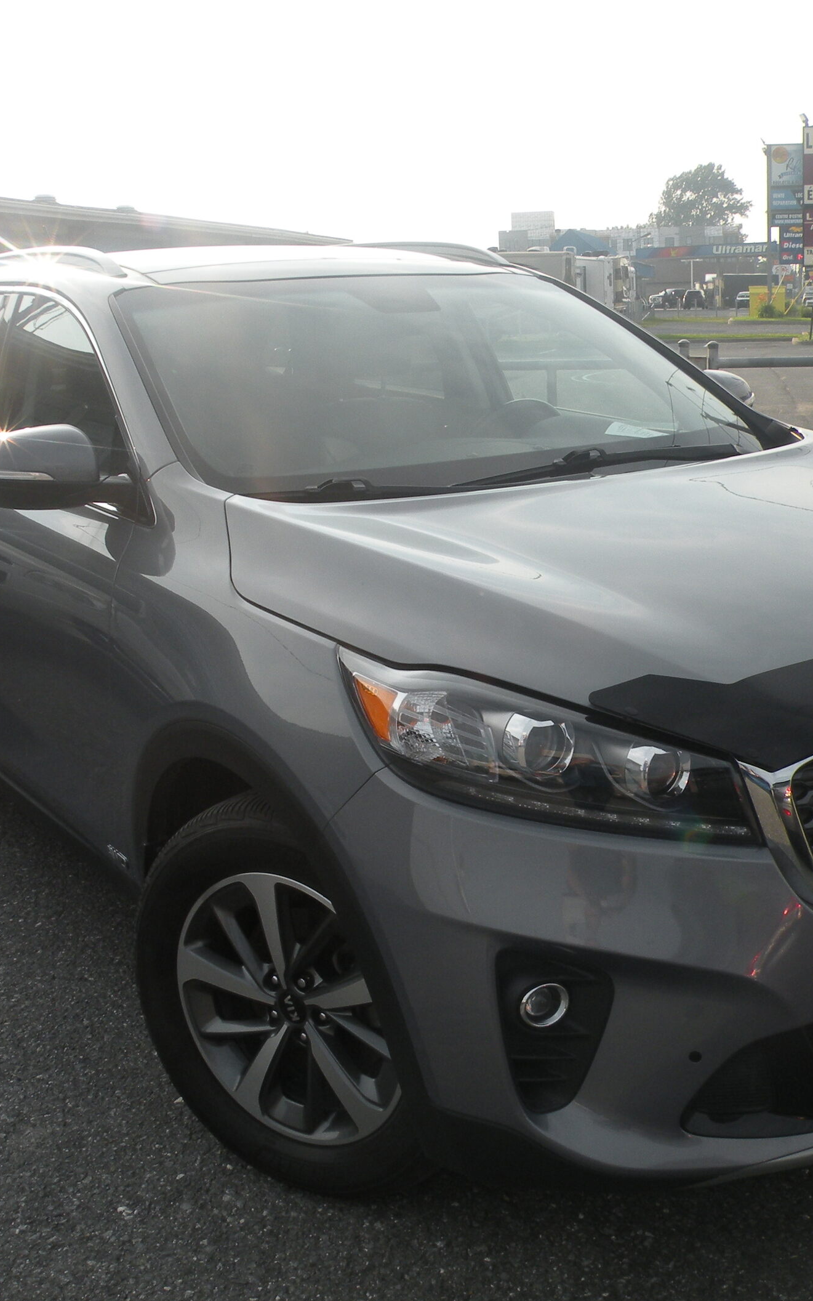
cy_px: 649
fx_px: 1382
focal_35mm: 39
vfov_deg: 50.4
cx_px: 535
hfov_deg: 32.5
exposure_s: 1/239
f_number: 5.6
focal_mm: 4.7
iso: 64
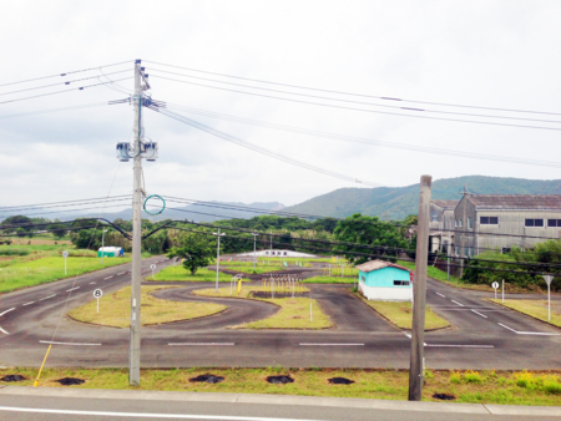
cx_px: 280
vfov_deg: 43.0
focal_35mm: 33
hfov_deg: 55.3
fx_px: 535
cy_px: 210
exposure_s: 1/2169
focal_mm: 4.13
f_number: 2.4
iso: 50
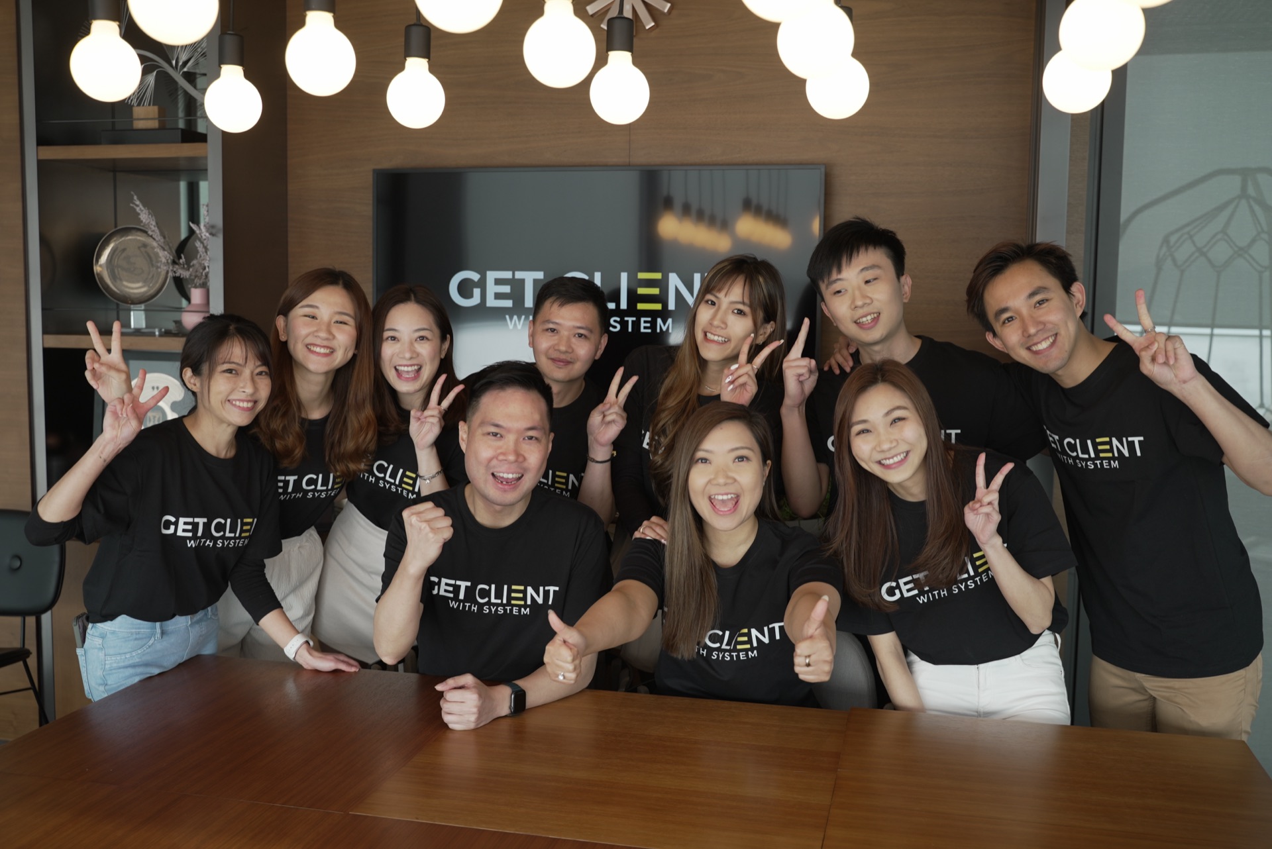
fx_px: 1237
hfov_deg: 54.4
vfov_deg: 37.9
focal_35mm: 35
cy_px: 424
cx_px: 636
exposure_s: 1/100
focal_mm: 35
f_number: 4
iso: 160
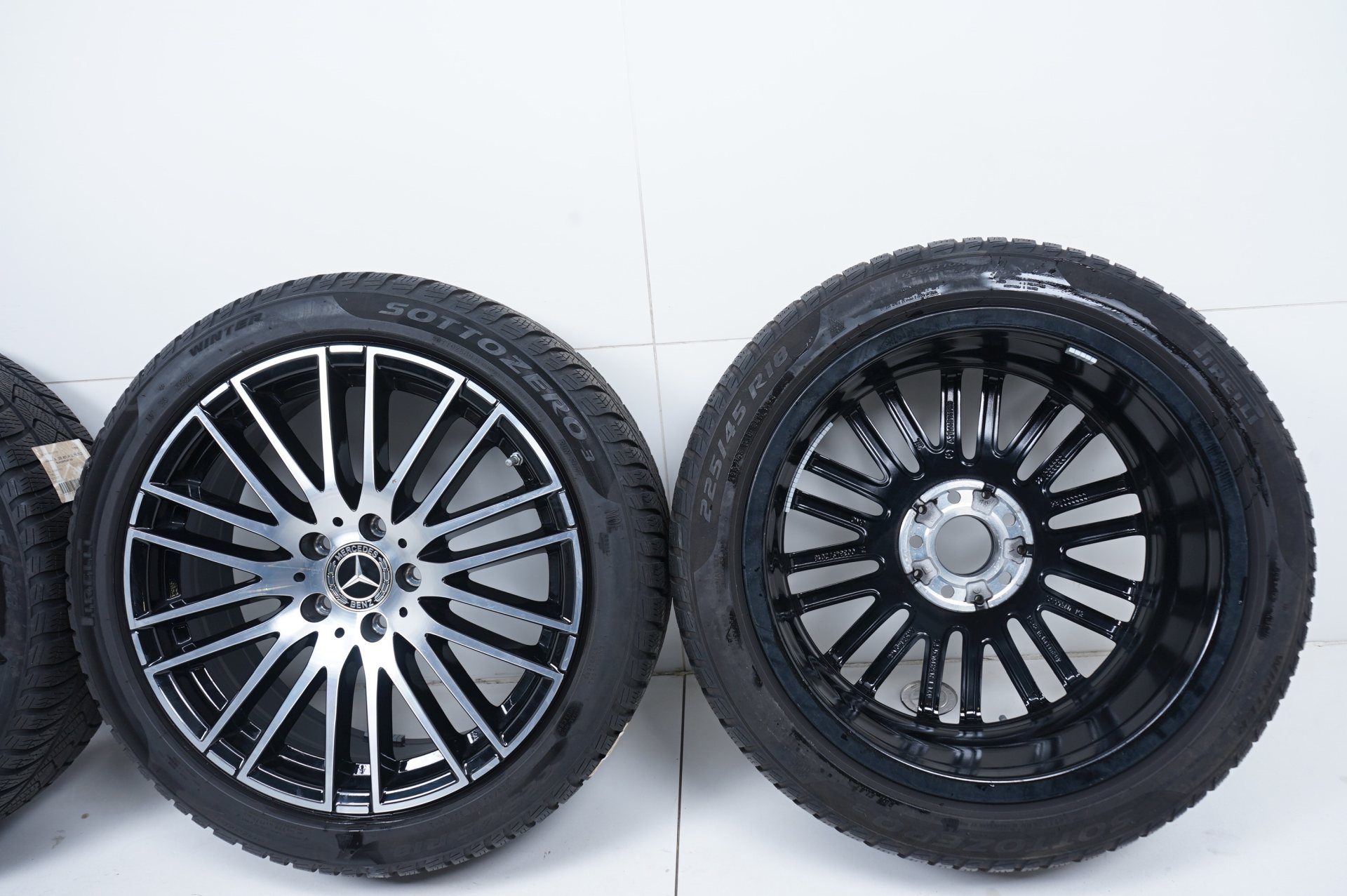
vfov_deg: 43.5
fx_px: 1122
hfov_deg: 62.0
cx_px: 674
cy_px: 448
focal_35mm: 30
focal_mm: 30
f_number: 7.1
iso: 250
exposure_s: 1/100
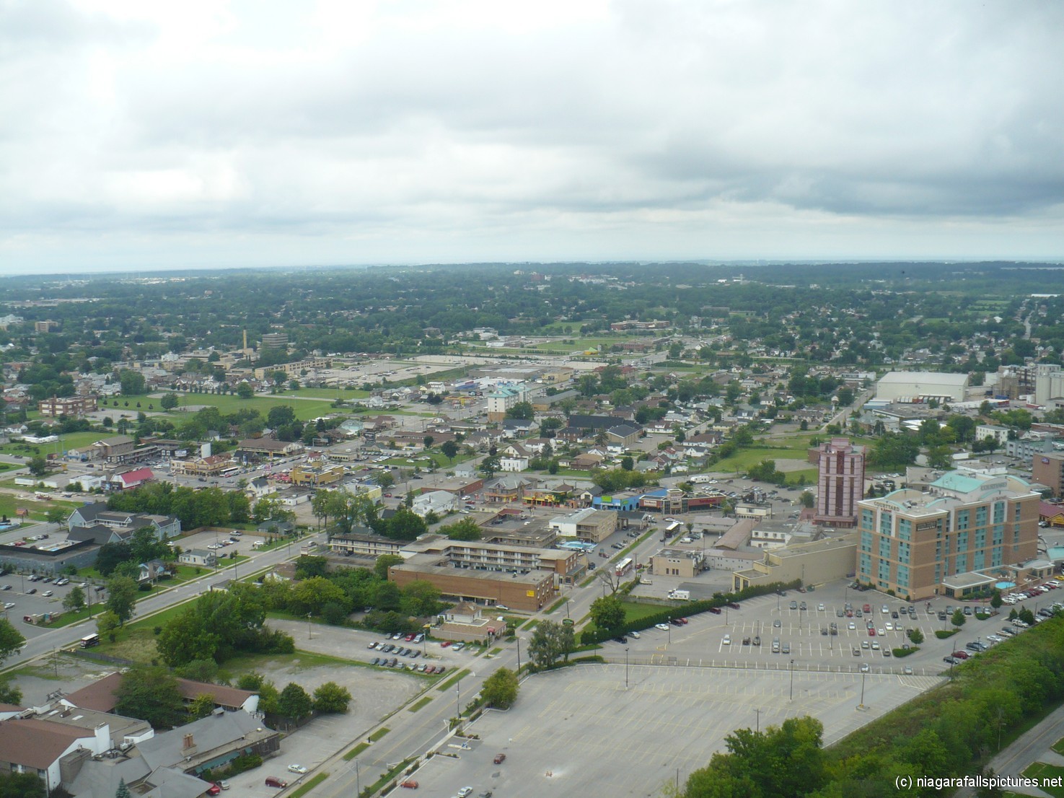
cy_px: 399
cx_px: 532
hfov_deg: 50.1
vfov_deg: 38.7
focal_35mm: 37
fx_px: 1137
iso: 100
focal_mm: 6.1
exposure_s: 1/160
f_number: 2.8
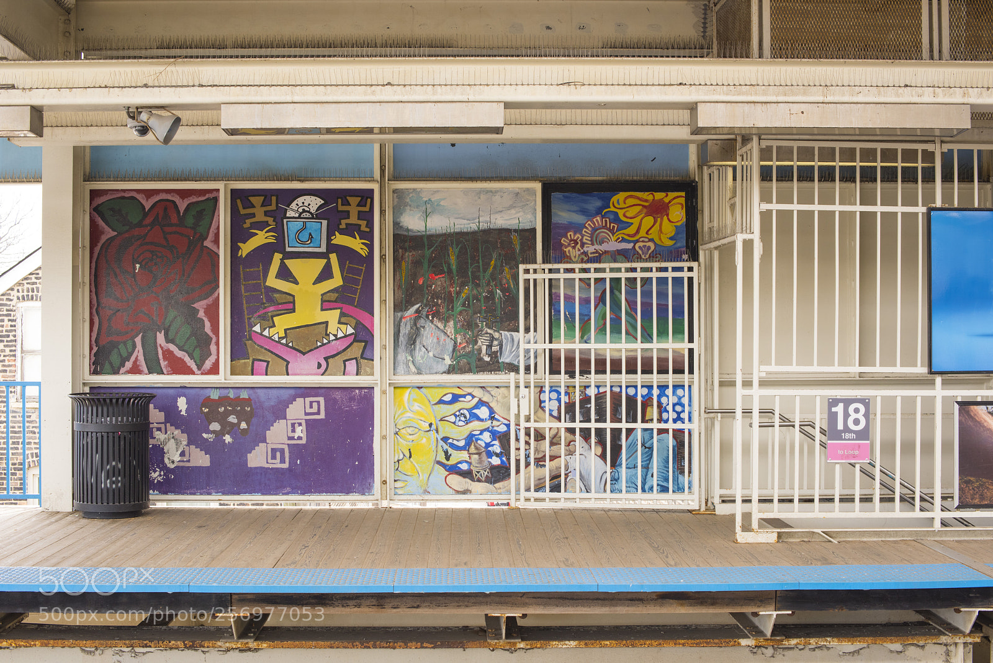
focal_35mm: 50
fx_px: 1380
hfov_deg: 39.6
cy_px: 332
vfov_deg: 27.0
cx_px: 496
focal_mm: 50
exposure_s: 1/100
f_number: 8
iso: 400
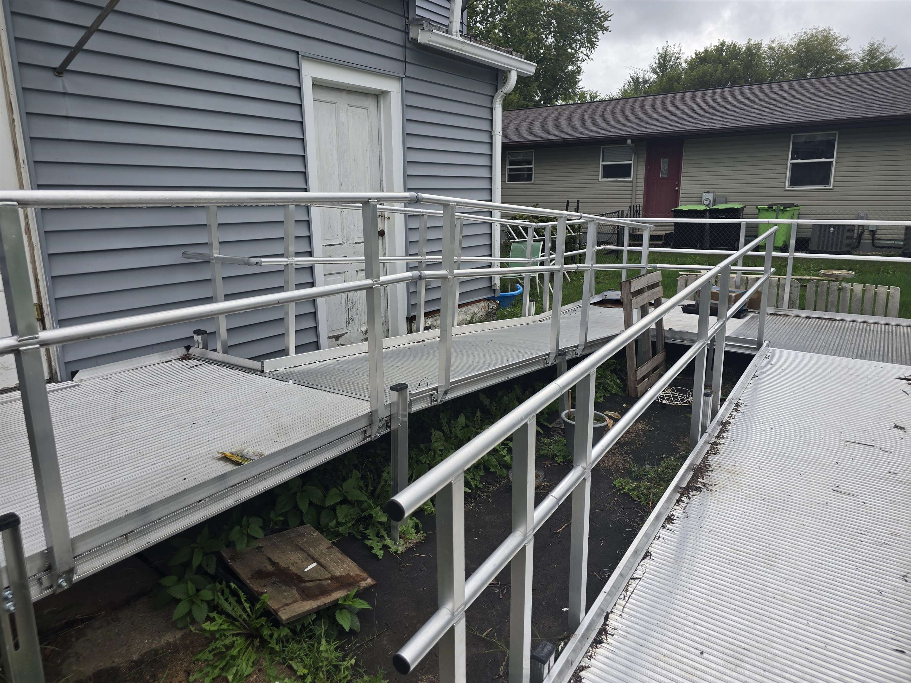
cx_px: 456
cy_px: 342
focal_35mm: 23
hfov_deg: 73.9
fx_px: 605
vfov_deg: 58.9
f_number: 1.7
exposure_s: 1/180
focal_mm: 6.3
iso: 12
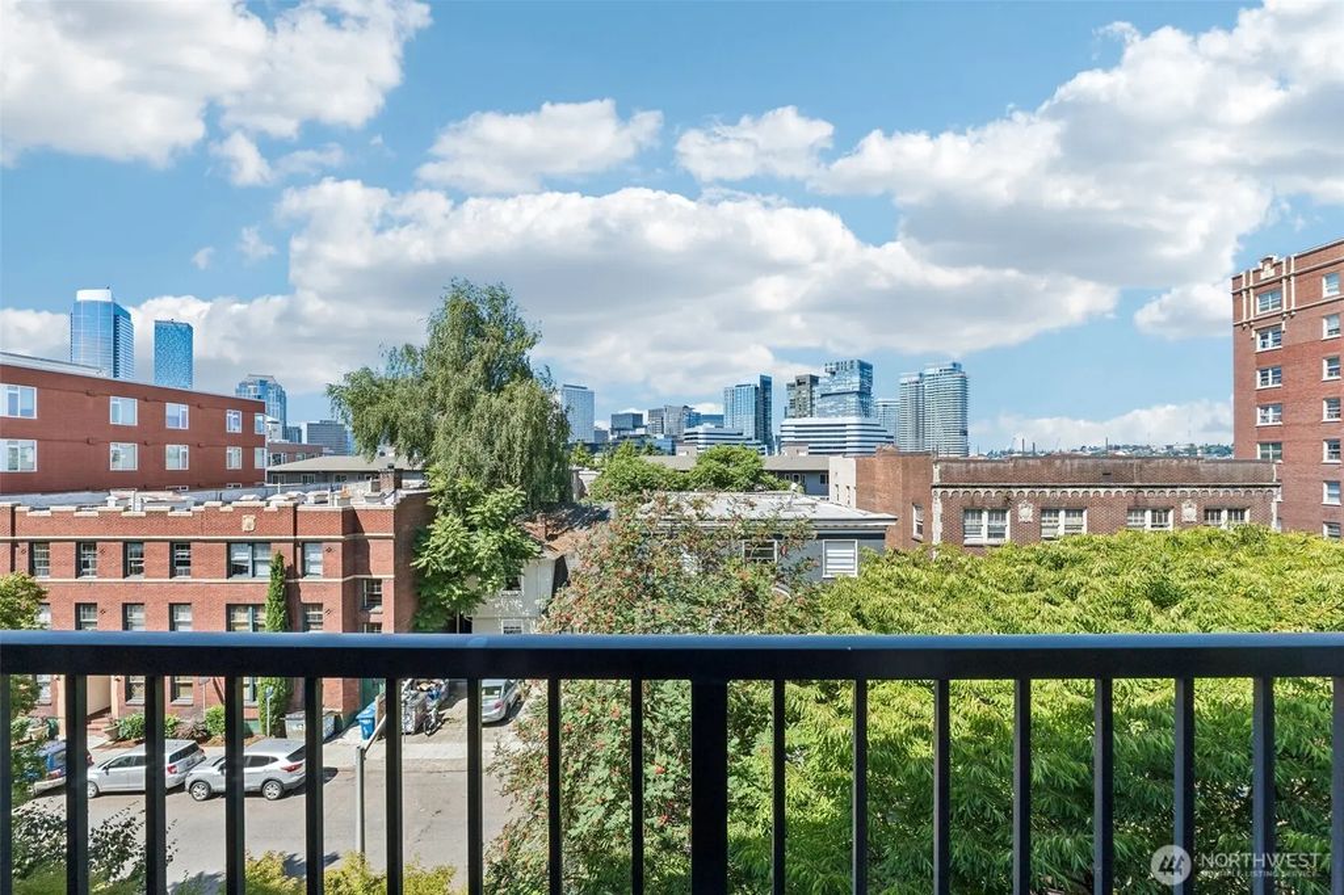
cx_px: 672
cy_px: 448
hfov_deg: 100.4
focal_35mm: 15
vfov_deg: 77.3
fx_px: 560
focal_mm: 10
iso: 250
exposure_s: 1/250
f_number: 9
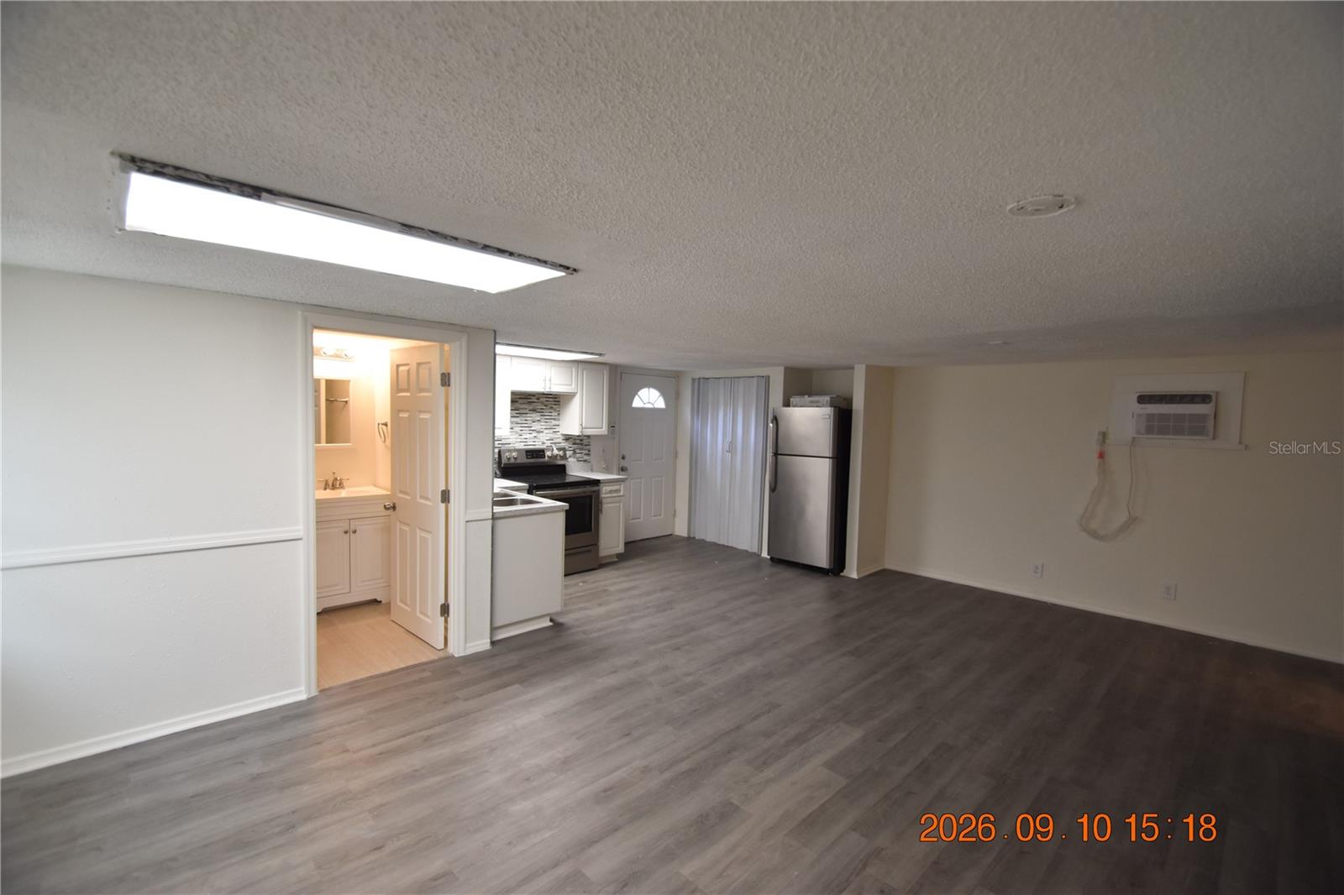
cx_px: 672
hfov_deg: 100.4
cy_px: 448
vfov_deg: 77.3
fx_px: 560
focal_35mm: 15
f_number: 4
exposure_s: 1/60
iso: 450
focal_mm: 10
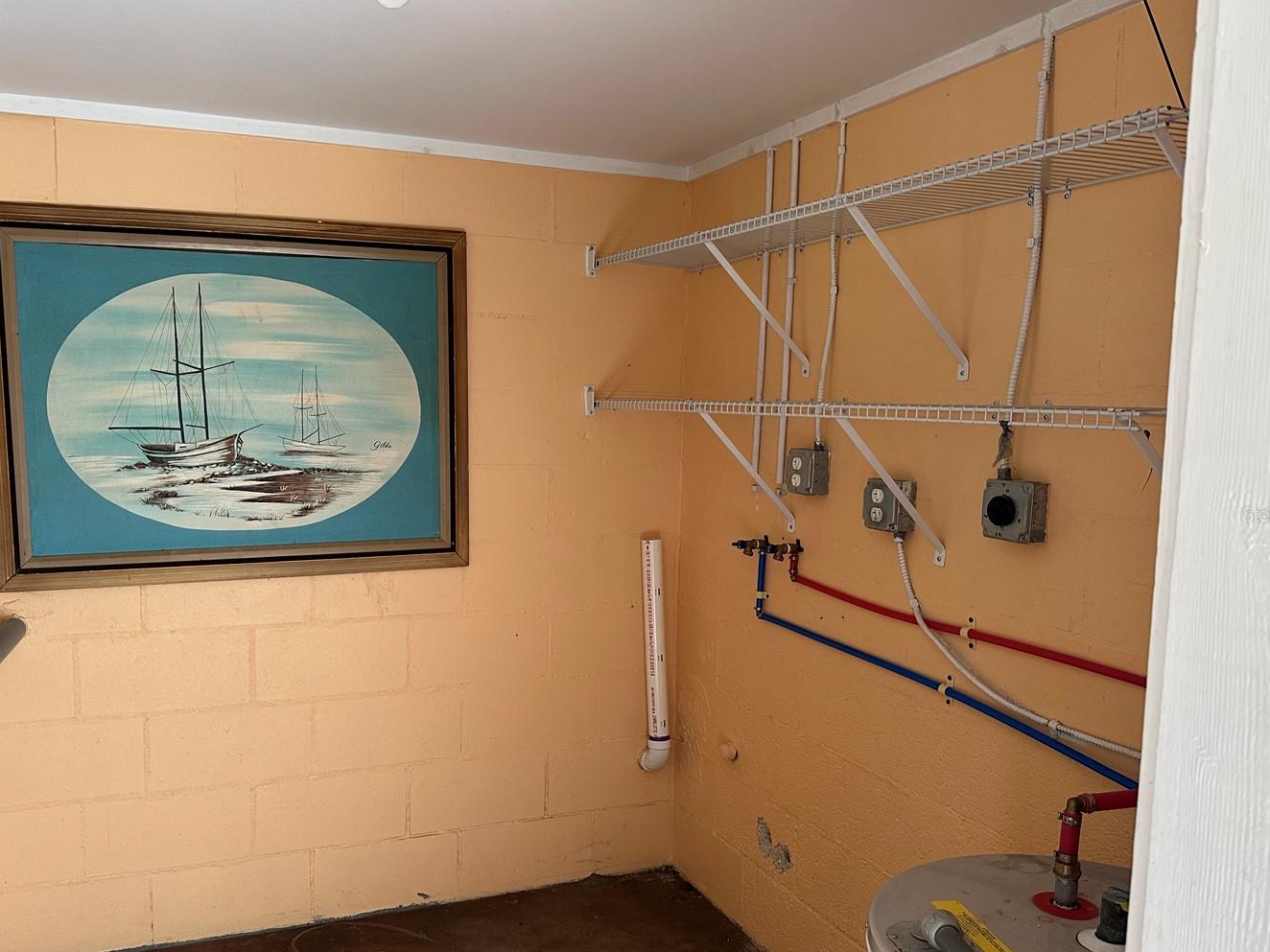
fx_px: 1064
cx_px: 566
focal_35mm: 29
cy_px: 514
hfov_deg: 61.5
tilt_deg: -6.7
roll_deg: -0.8
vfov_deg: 48.2
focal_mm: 6.86
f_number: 1.78
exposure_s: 1/121
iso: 200
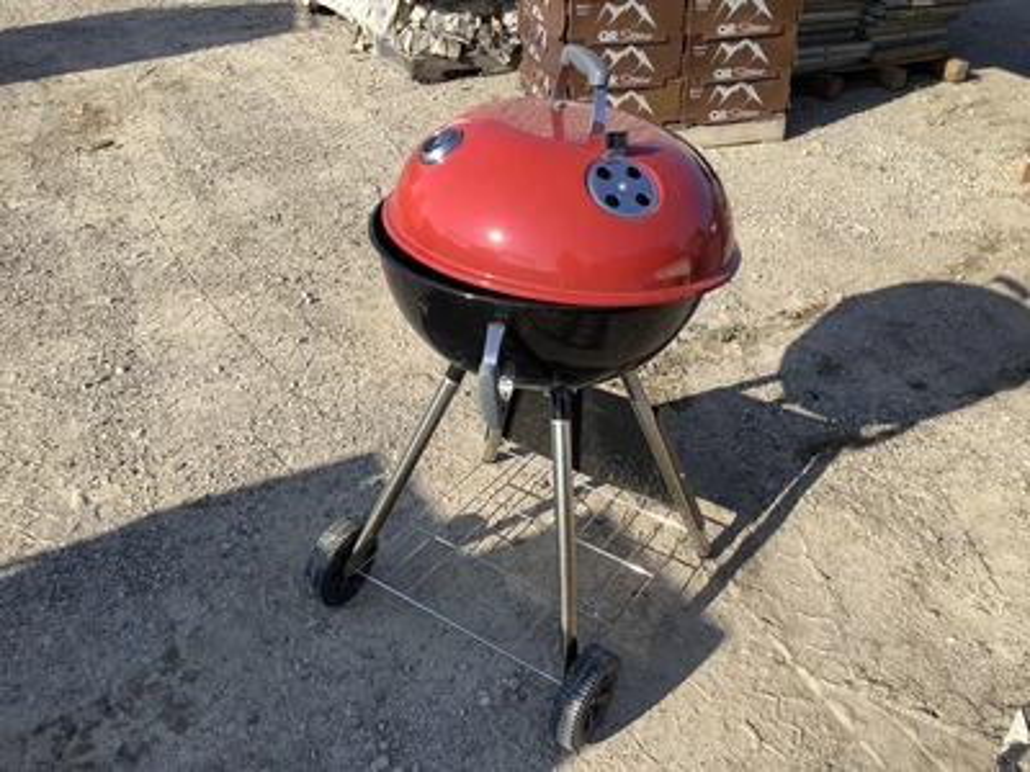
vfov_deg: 45.4
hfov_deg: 58.4
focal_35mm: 31
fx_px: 922
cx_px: 515
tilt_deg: -31.3
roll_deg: -0.6
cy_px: 386
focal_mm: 3.3
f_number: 2.4
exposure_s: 1/806
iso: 25
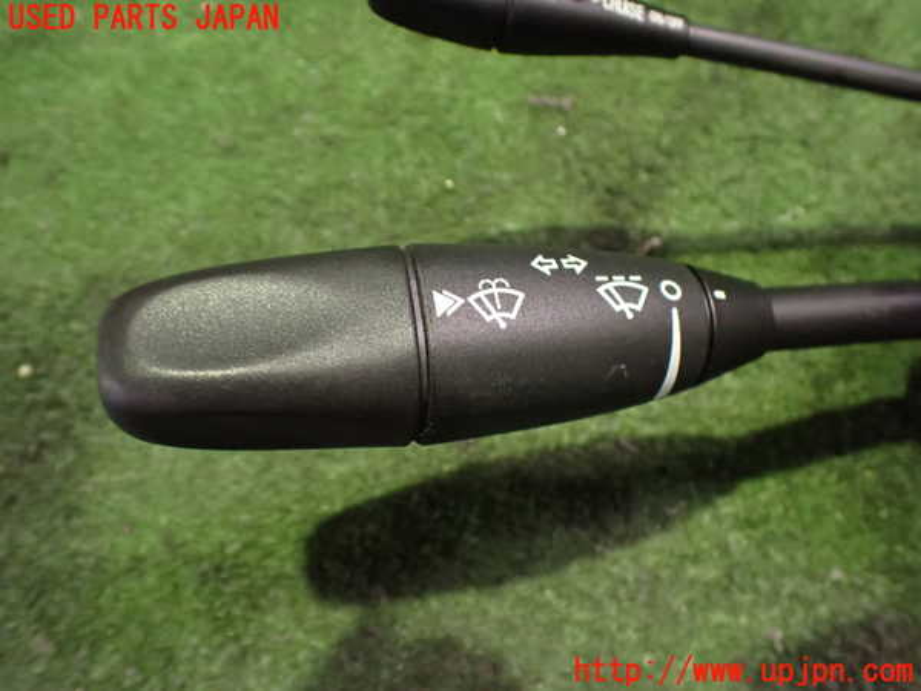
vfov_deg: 46.8
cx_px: 460
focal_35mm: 30
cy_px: 346
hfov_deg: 60.0
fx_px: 798
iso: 1250
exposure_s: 1/30
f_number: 2.3
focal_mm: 5.4
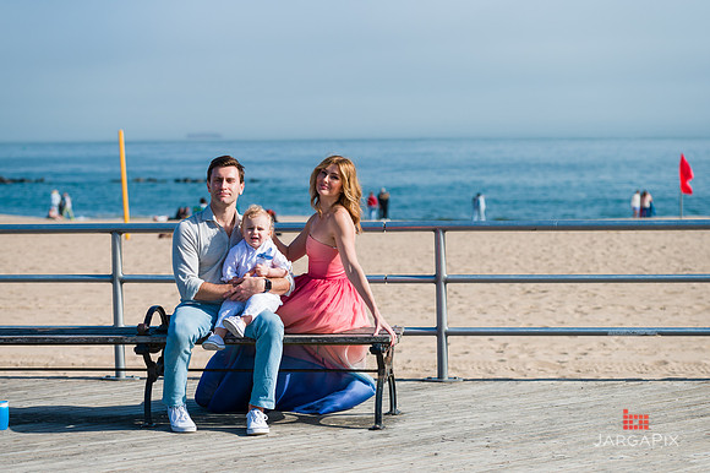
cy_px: 236
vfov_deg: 13.9
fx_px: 1932
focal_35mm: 98
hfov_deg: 20.8
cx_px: 355
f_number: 4
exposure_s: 1/3200
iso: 200
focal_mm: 98
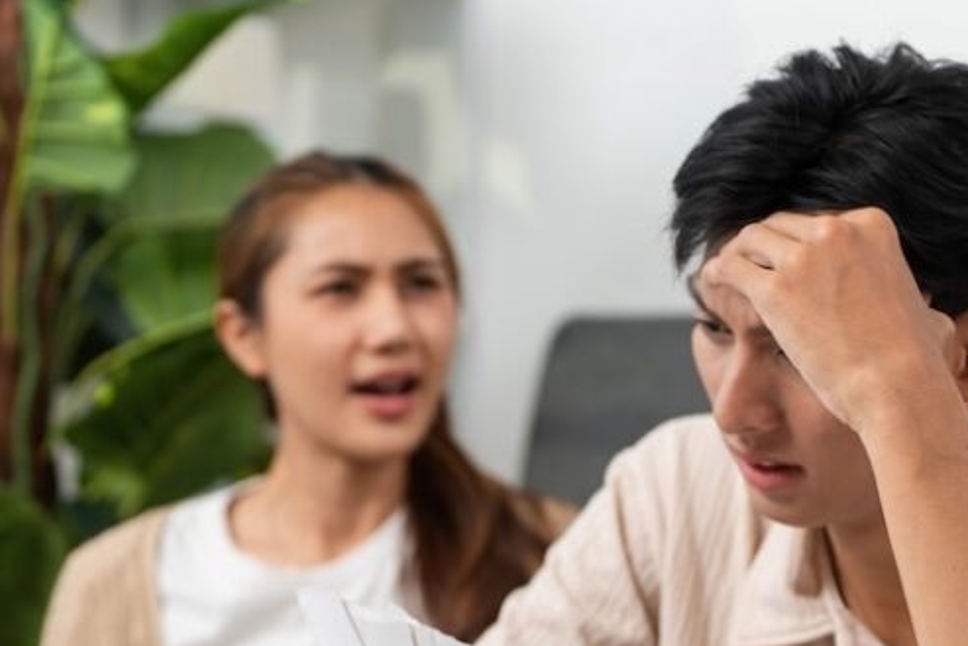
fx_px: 3281
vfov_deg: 11.2
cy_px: 415
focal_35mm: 122
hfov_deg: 16.8
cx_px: 546
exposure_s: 1/640
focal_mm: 70
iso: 1600
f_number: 2.8
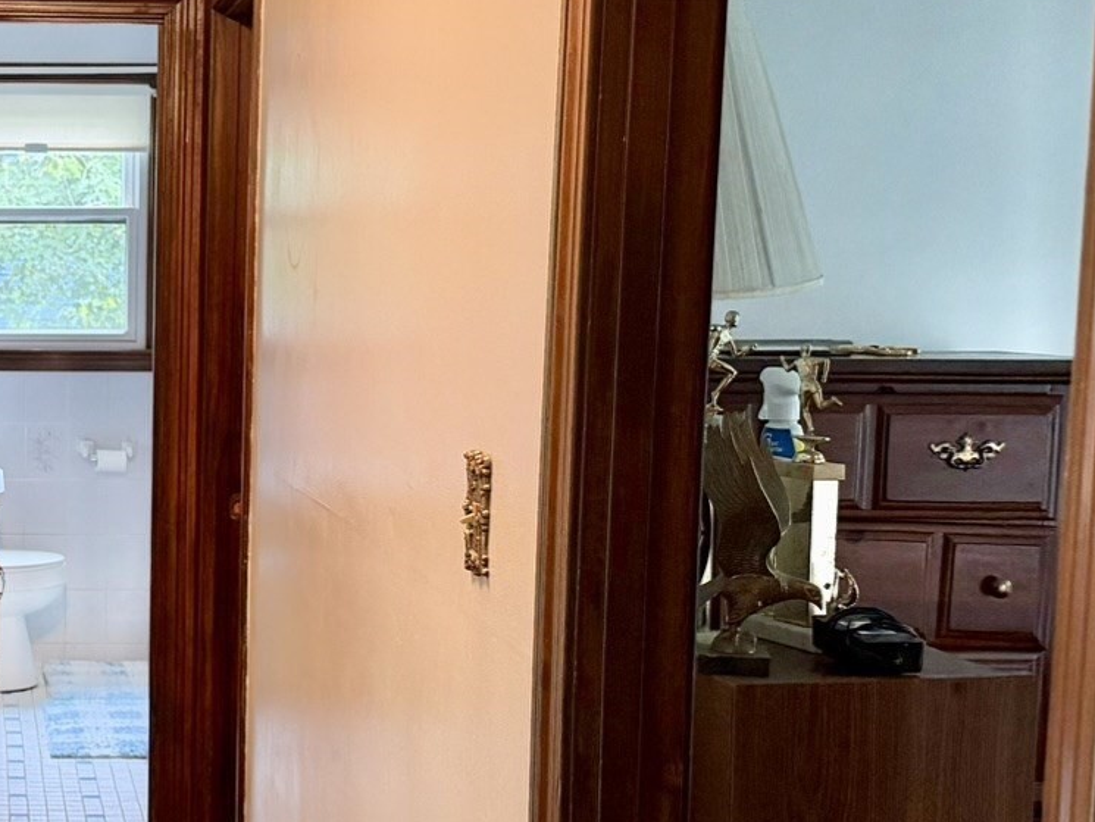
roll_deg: -0.4
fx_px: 2088
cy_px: 522
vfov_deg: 22.2
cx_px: -9
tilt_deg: -6.9
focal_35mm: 66
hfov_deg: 27.6
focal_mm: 6.76
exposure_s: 1/60
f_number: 1.78
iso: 320
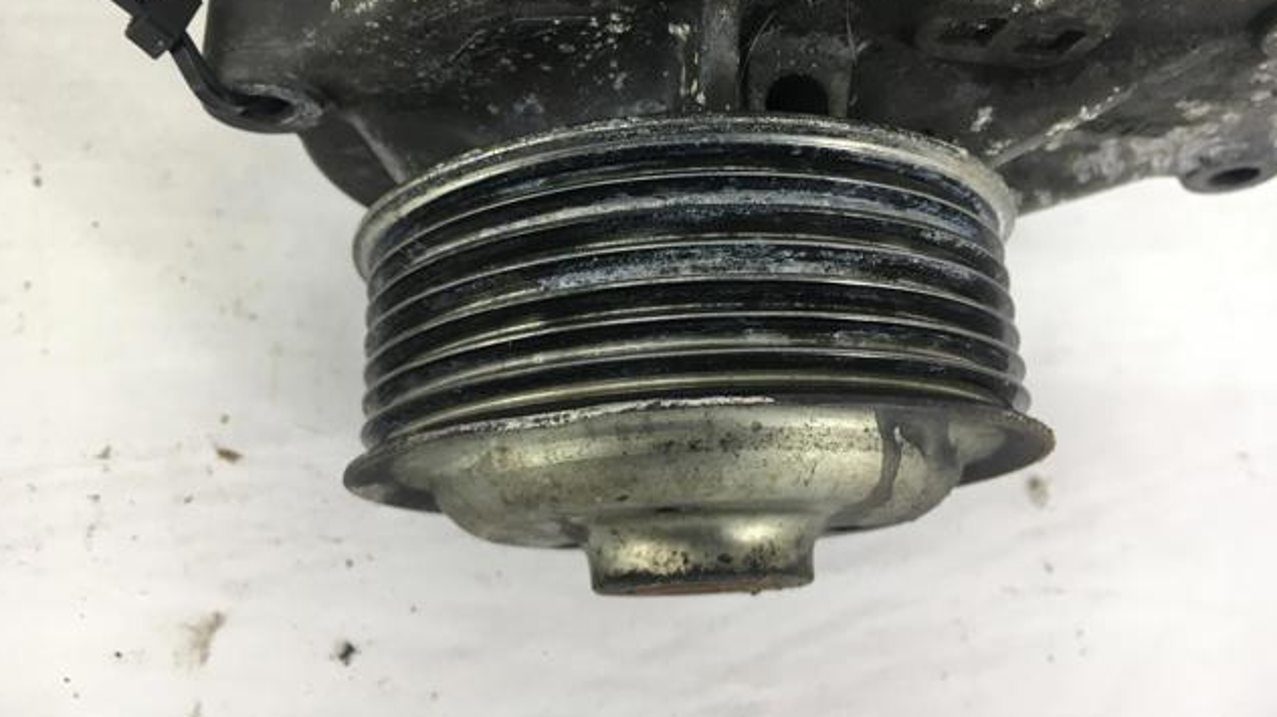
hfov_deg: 61.0
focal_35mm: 32
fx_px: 1083
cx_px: 636
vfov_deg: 36.3
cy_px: 244
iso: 32
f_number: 2.2
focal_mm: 4.15
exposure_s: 1/33
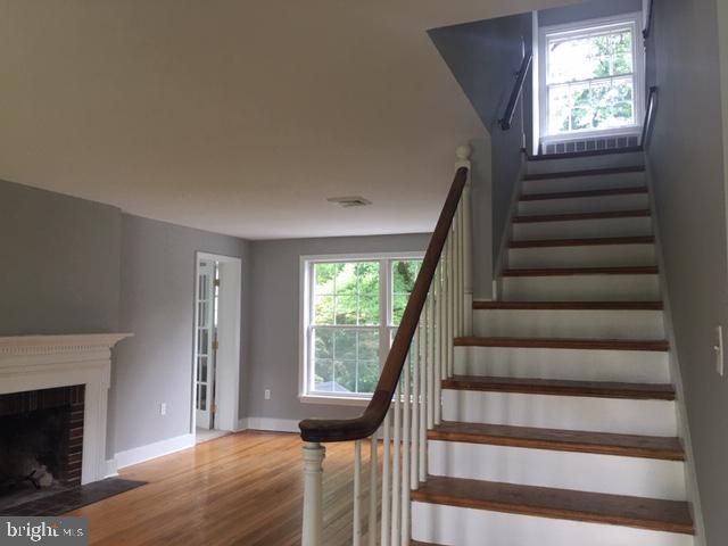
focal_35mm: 29
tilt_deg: +5.2
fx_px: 610
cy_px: 273
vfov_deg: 48.2
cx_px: 364
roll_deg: -0.5
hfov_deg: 61.7
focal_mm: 4.15
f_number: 2.2
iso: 32
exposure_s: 1/30
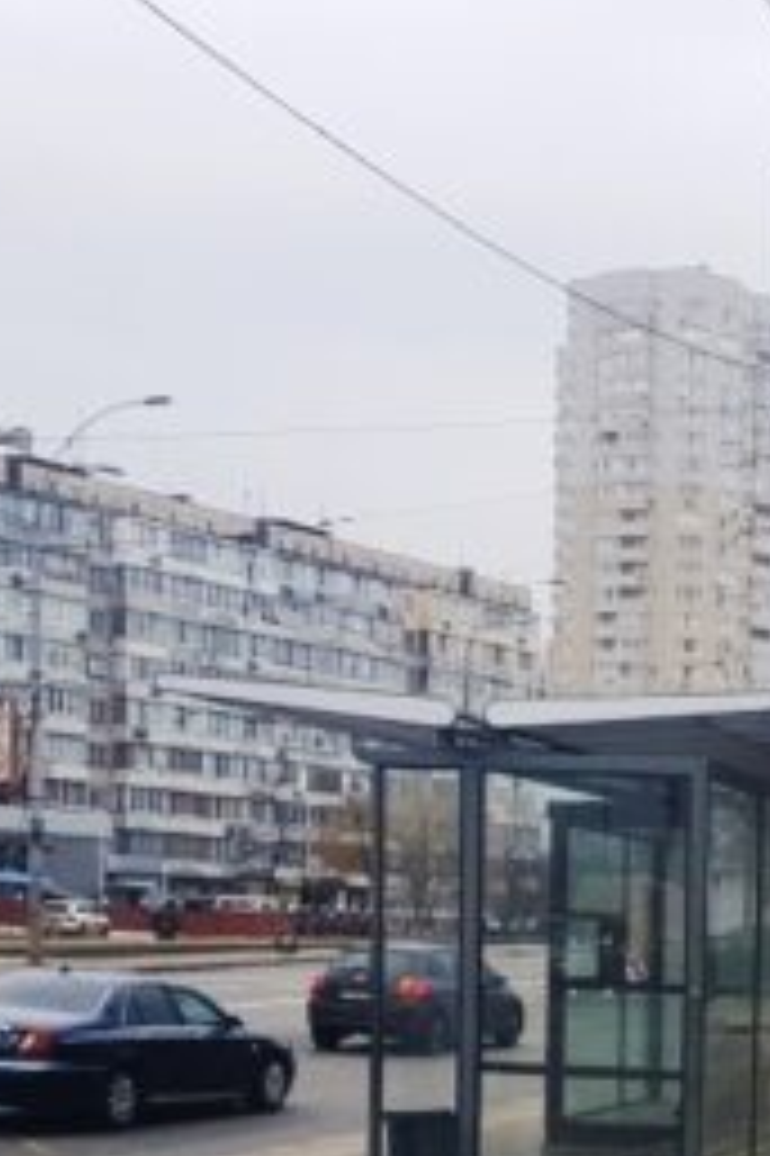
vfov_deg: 27.2
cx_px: 871
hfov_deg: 18.4
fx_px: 2281
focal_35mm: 71
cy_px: 1102
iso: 40
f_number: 1.7
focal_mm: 4.2
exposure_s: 1/578
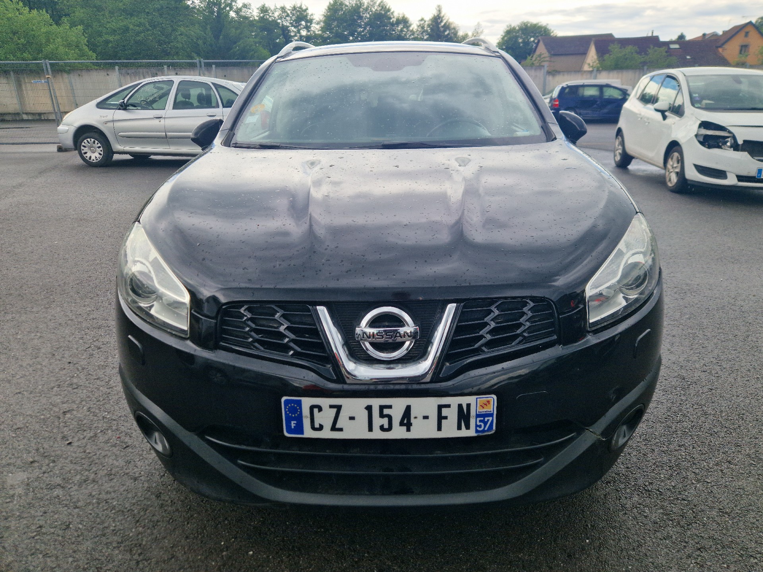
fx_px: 507
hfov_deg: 73.9
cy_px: 286
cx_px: 382
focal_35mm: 23
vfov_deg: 58.9
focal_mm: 5.4
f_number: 1.8
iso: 50
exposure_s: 1/667
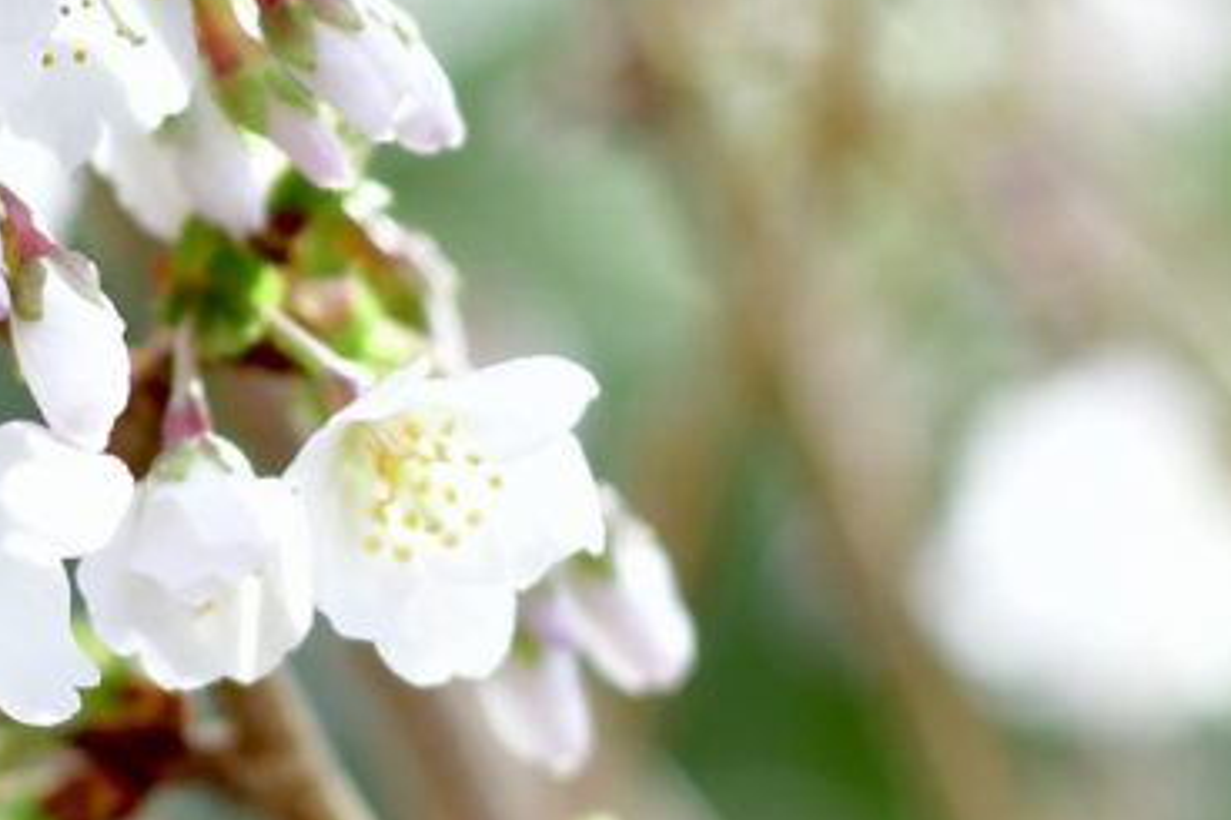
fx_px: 7519
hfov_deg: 9.3
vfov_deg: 6.2
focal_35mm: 220
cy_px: 321
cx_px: -97
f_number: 3.2
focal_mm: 50
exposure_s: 1/320
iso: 320
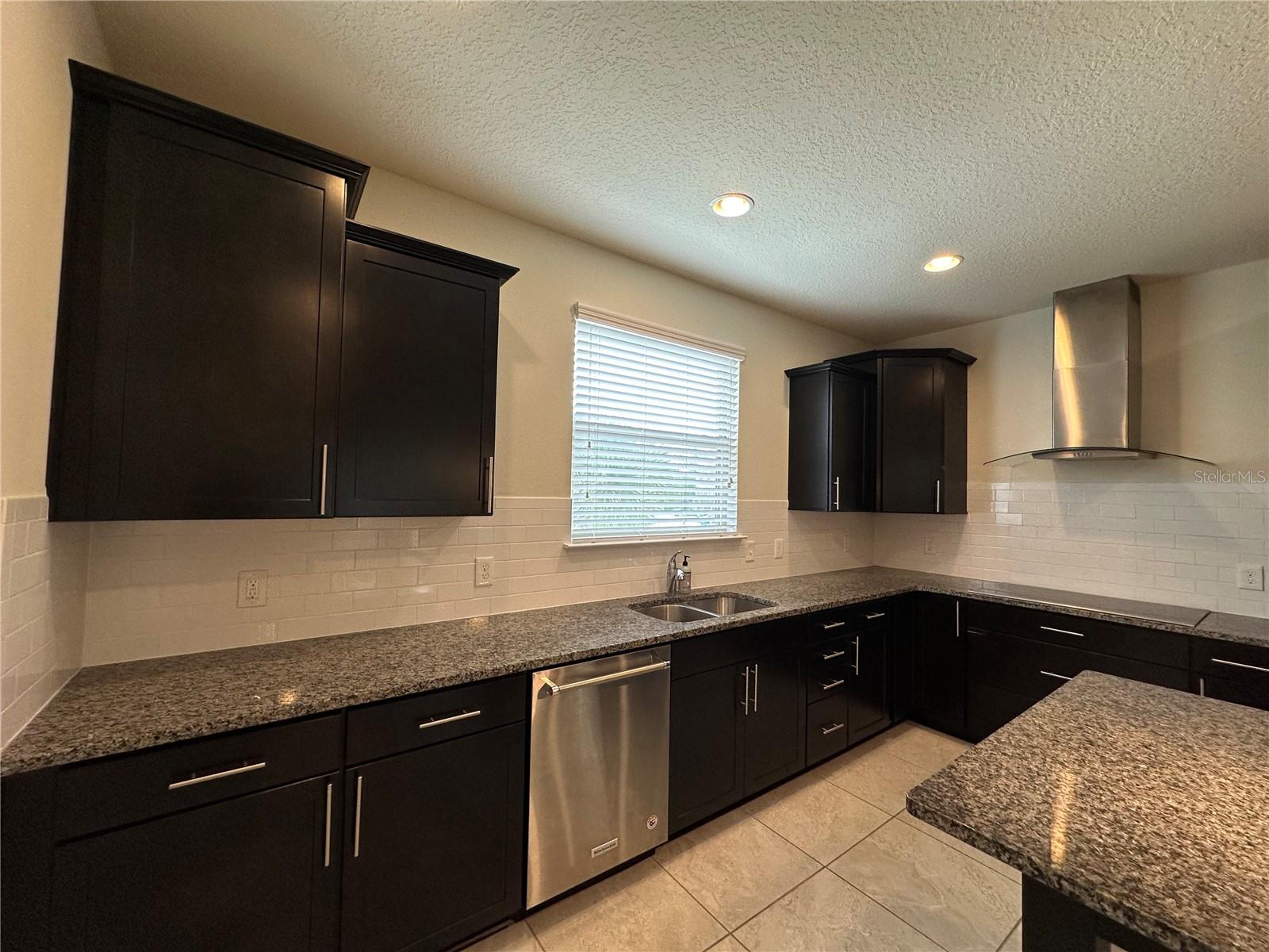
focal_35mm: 14
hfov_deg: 102.1
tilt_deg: +1.6
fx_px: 513
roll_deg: -1.5
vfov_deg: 85.7
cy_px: 476
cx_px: 634
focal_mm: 2.22
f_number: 2.2
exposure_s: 1/120
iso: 160
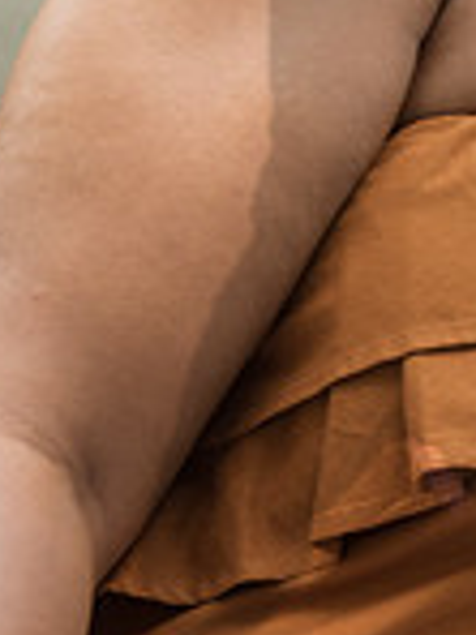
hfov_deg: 5.8
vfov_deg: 8.0
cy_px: -29
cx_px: 1159
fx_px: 4529
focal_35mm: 247
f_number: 4.5
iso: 500
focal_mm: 55
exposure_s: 1/160
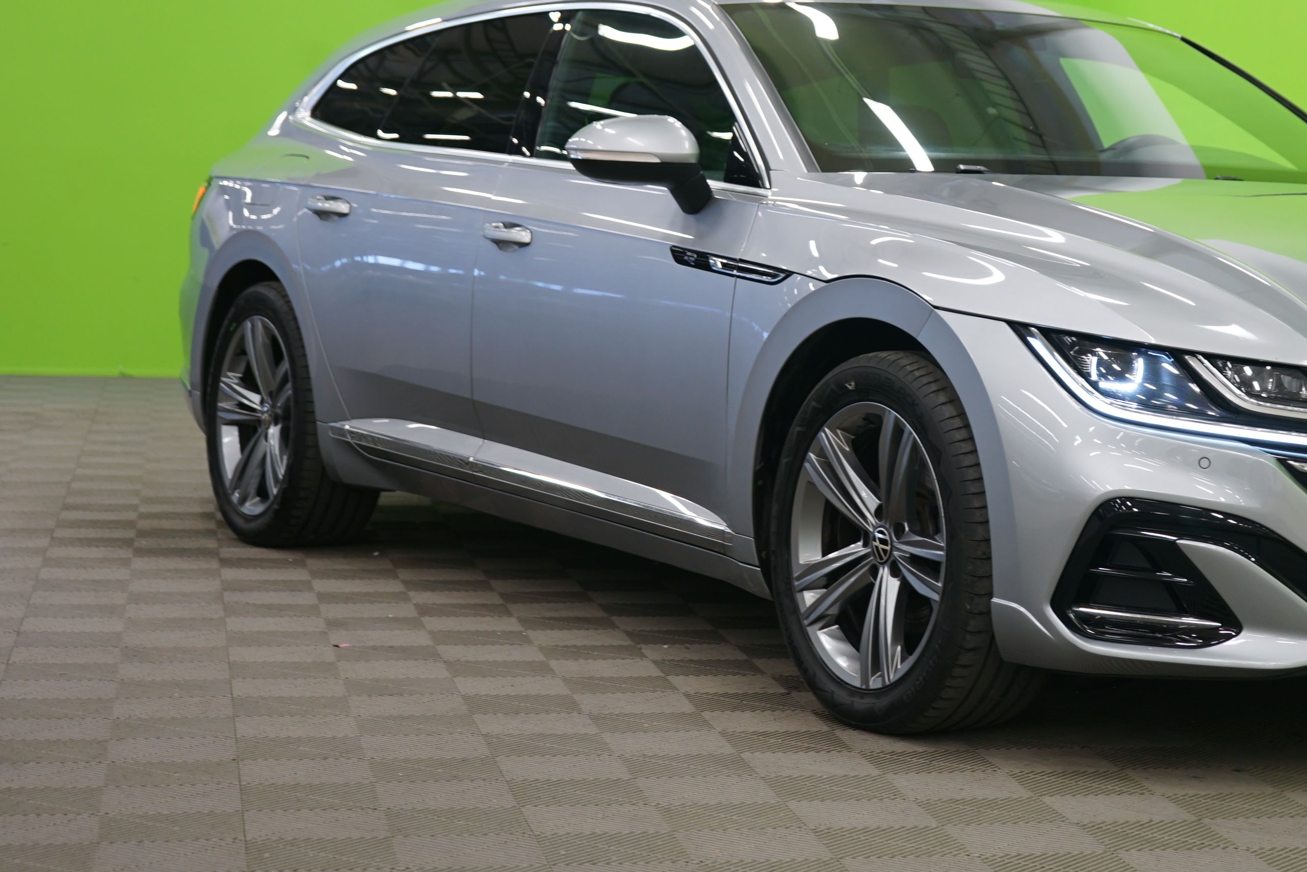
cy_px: 251
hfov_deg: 24.7
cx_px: 996
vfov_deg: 16.8
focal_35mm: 81
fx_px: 2941
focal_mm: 53
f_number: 5
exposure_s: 1/8
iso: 400
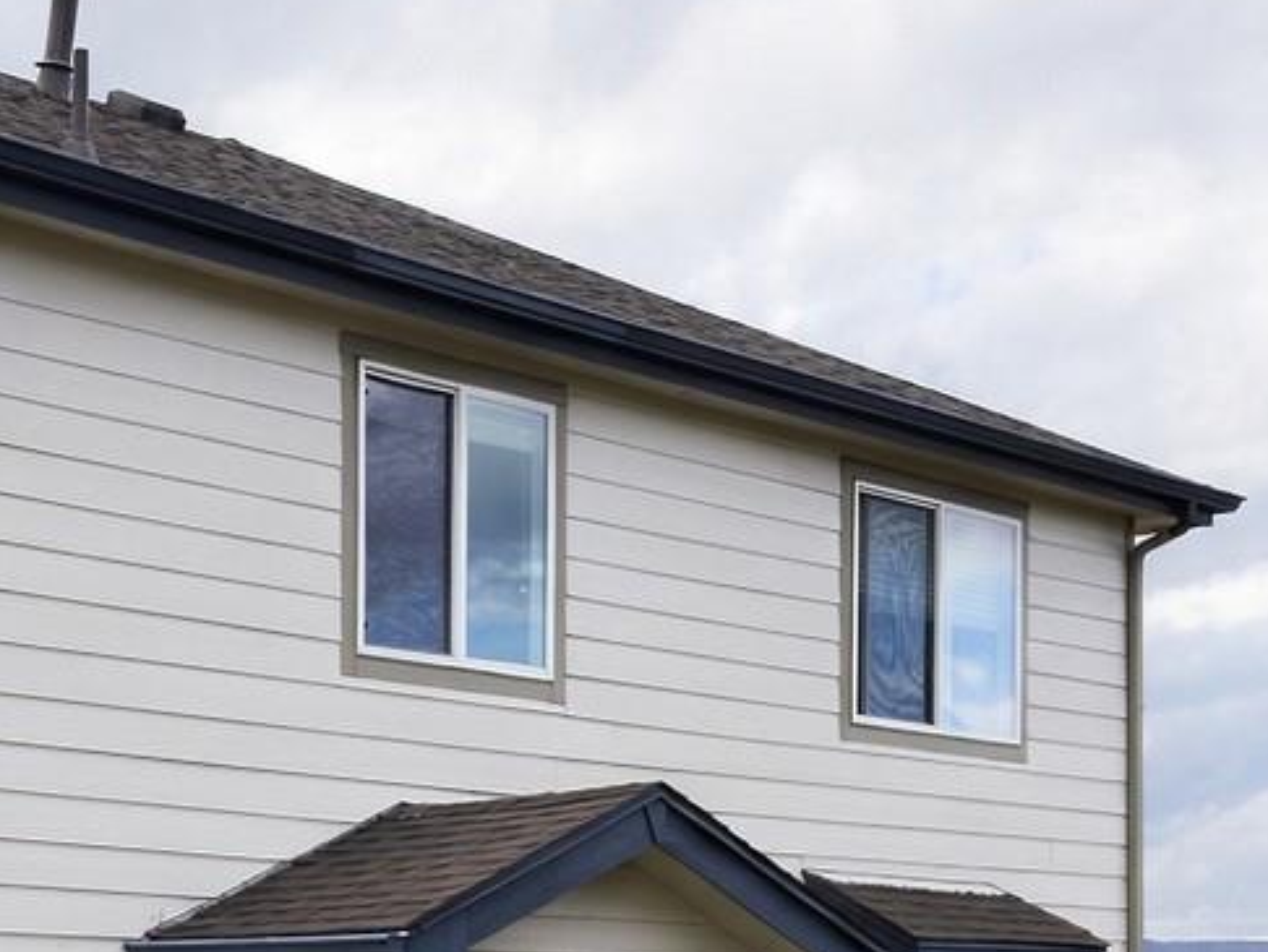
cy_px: 1030
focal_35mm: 79
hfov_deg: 24.5
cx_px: 329
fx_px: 2895
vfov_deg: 18.0
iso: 290
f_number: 1.8
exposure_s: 1/2500
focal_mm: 8.7
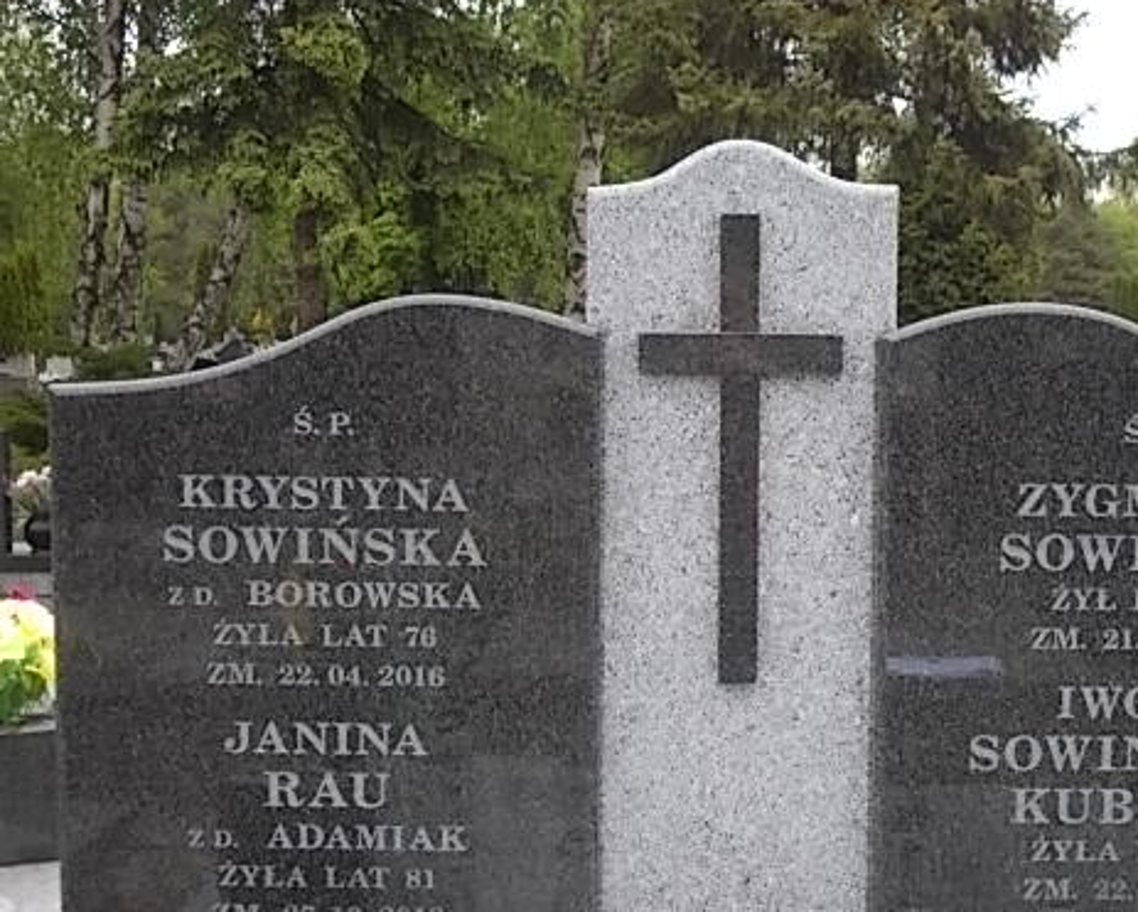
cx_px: 747
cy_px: 558
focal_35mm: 58
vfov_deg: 26.2
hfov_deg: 32.2
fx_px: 1955
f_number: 3.3
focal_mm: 6.1
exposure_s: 1/50
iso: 80
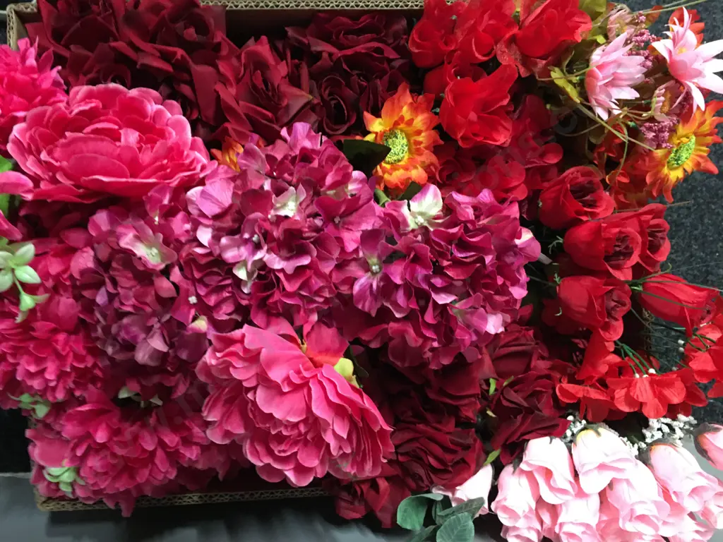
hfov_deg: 61.7
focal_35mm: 29
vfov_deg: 48.2
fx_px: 606
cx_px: 362
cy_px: 271
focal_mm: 4.15
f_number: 2.2
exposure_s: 1/8
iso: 125
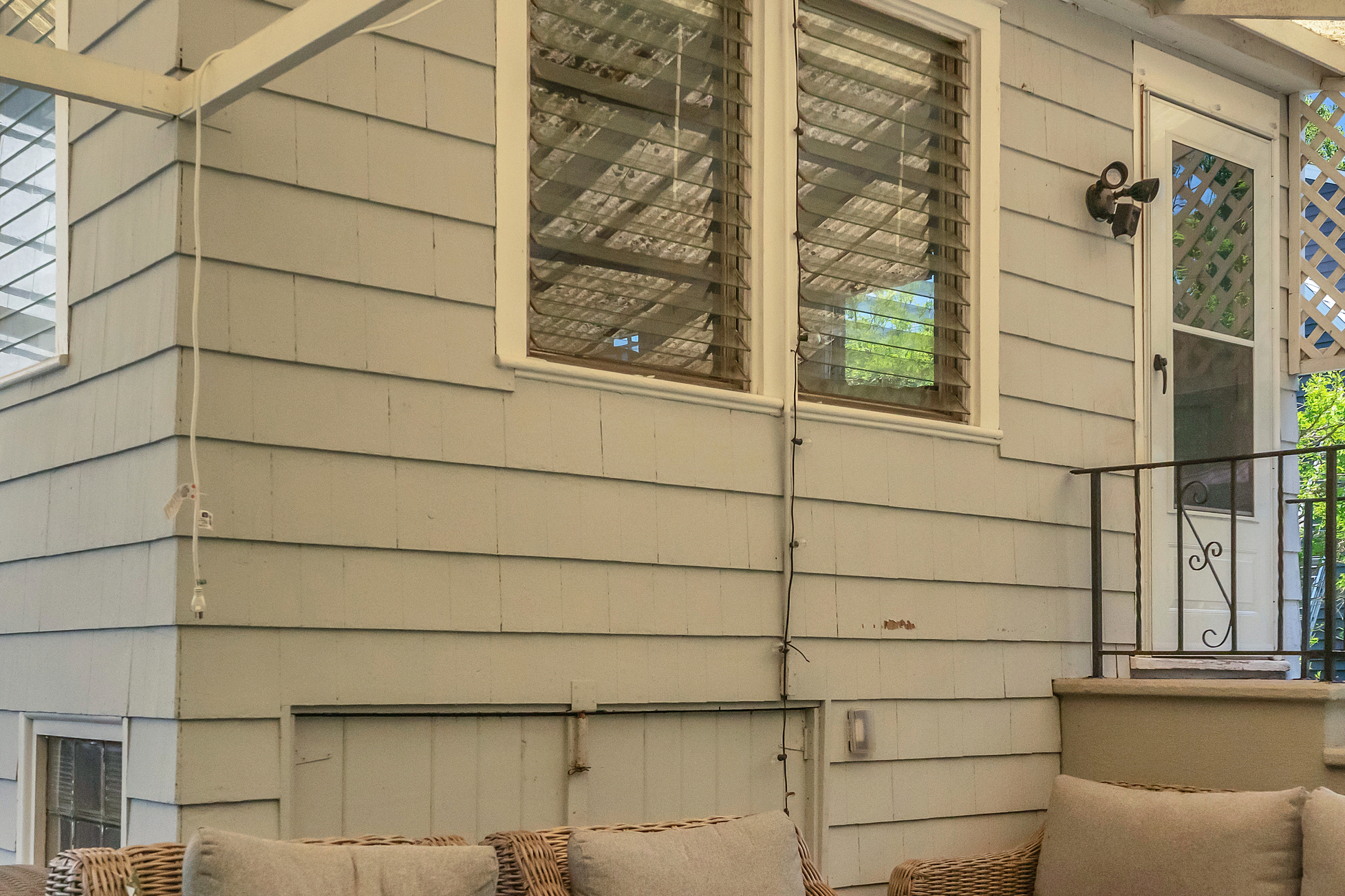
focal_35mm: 44
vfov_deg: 30.1
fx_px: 1644
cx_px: 821
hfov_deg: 44.2
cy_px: 647
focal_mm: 28
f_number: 7.1
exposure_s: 1/1600
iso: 5000
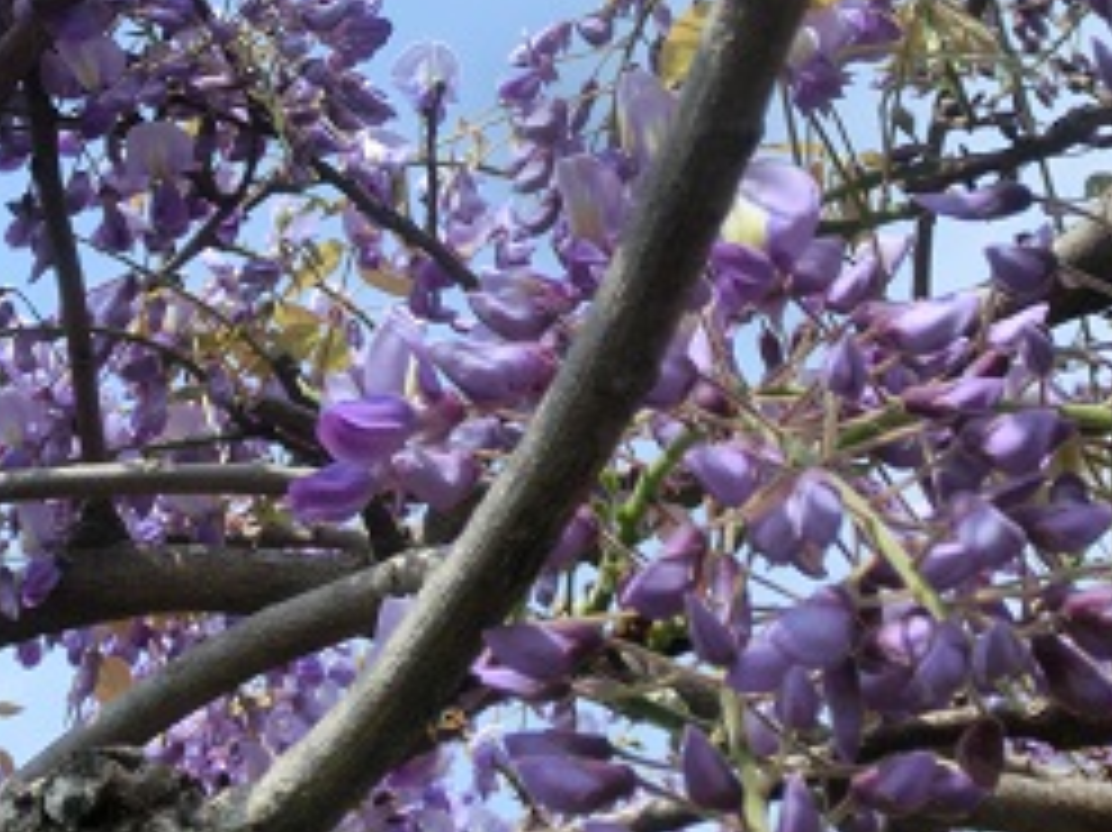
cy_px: 56
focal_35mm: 76
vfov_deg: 19.0
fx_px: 2440
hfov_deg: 25.7
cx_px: 606
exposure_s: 1/800
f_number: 4.1
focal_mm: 6.5
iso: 80
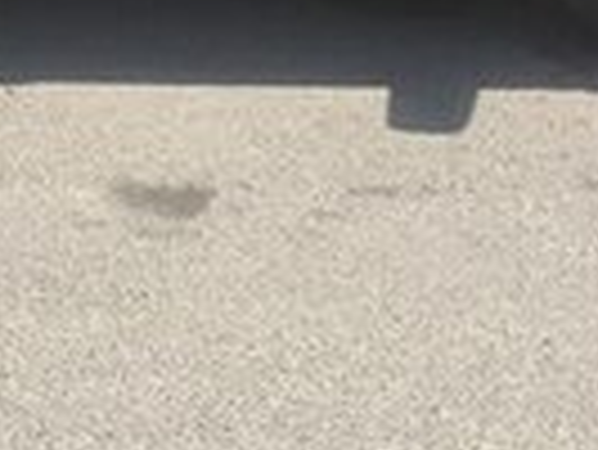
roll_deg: -3.2
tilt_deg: -12.2
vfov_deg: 9.7
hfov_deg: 12.7
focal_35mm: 144
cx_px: -414
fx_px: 2490
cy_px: -398
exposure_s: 1/1236
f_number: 2.2
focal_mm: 4.15
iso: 32
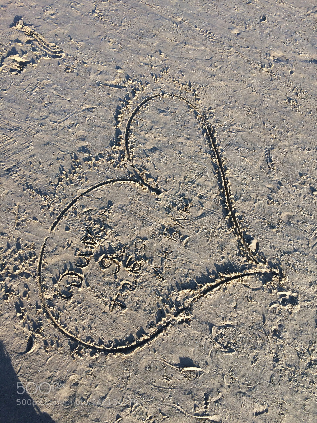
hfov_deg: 48.2
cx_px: 158
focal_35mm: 29
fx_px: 354
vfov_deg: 61.7
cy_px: 212
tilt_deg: -63.0
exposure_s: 1/471
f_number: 2.2
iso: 32
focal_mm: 4.15
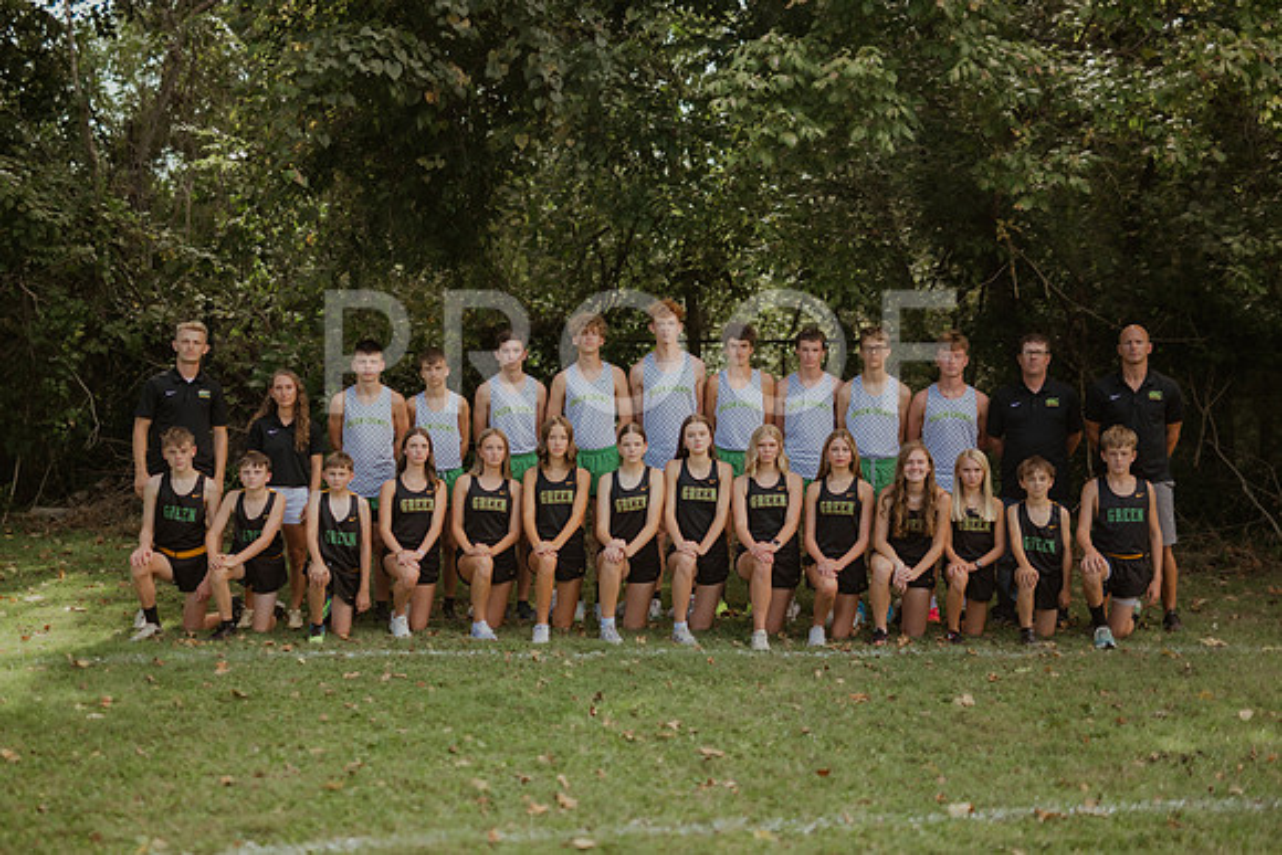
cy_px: 450
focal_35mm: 53
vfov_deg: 25.4
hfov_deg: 37.3
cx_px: 625
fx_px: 1899
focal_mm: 50
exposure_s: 1/1600
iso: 250
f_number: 4
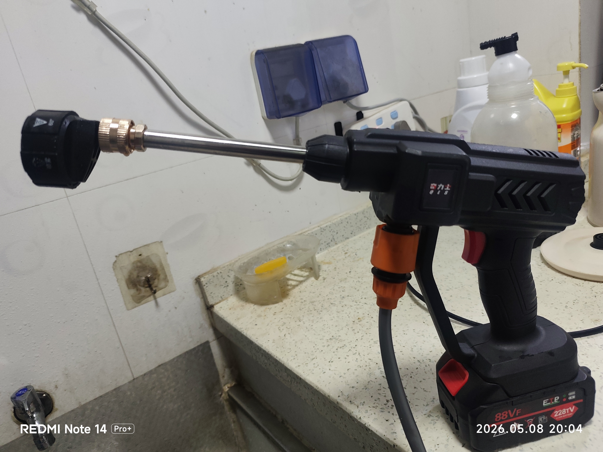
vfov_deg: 56.8
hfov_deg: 71.6
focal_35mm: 24
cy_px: 226
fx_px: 418
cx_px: 302
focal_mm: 5.84
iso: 1000
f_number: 1.6
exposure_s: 1/50
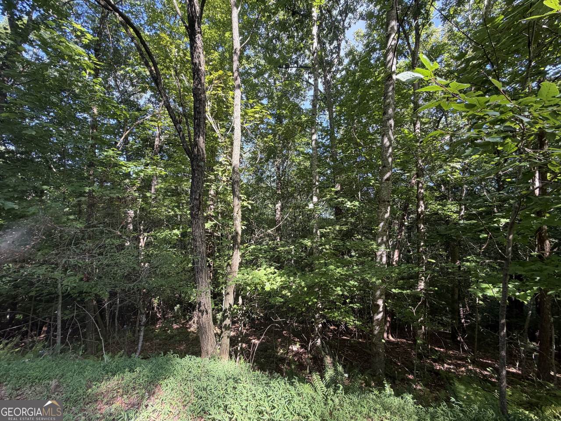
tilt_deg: +0.4
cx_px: 280
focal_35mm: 14
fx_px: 227
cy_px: 210
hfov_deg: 102.1
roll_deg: -1.2
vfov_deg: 85.7
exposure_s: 1/121
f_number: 2.2
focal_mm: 2.22
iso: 100
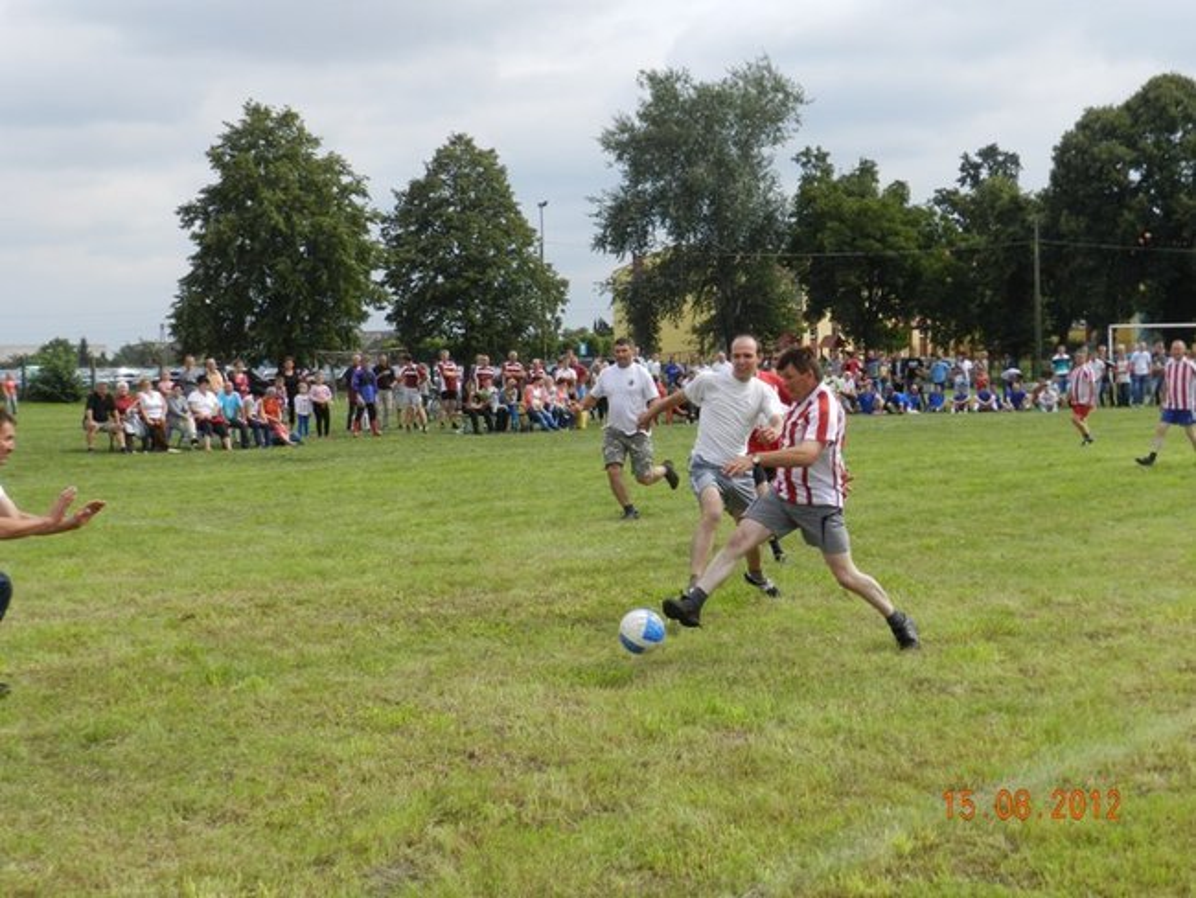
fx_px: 1832
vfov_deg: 27.5
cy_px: 449
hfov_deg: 36.2
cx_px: 598
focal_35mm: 53
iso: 160
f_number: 4.4
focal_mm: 9.4
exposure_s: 1/1000
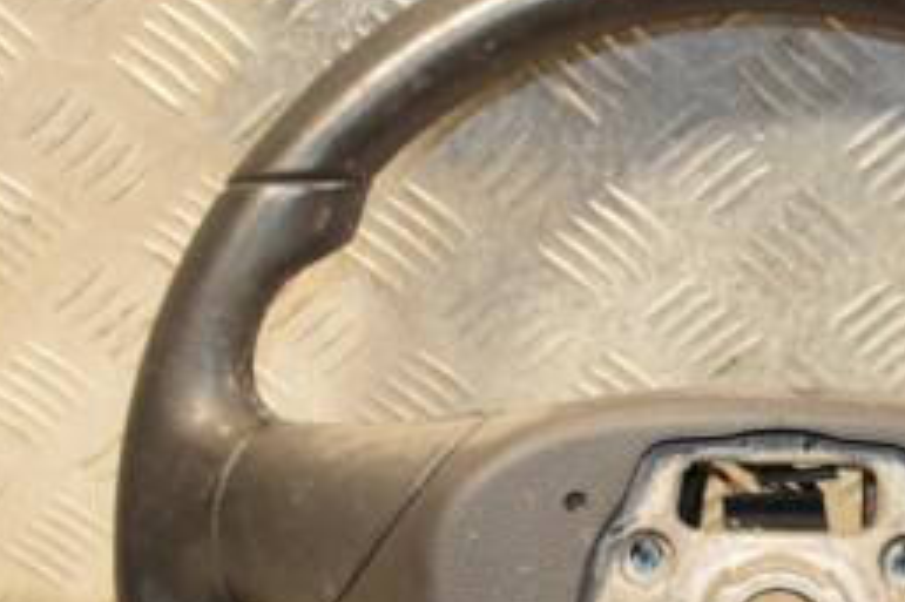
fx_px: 2638
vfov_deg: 12.9
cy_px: 539
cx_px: 750
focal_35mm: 105
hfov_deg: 19.2
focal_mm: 30
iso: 800
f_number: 5
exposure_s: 1/200
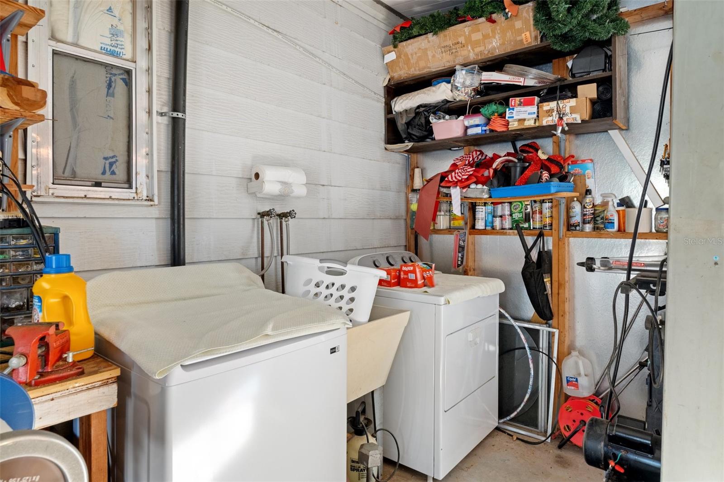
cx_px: 362
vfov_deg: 59.5
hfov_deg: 81.2
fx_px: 422
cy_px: 241
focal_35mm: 21
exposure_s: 1/40
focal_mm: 14
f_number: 8
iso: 640
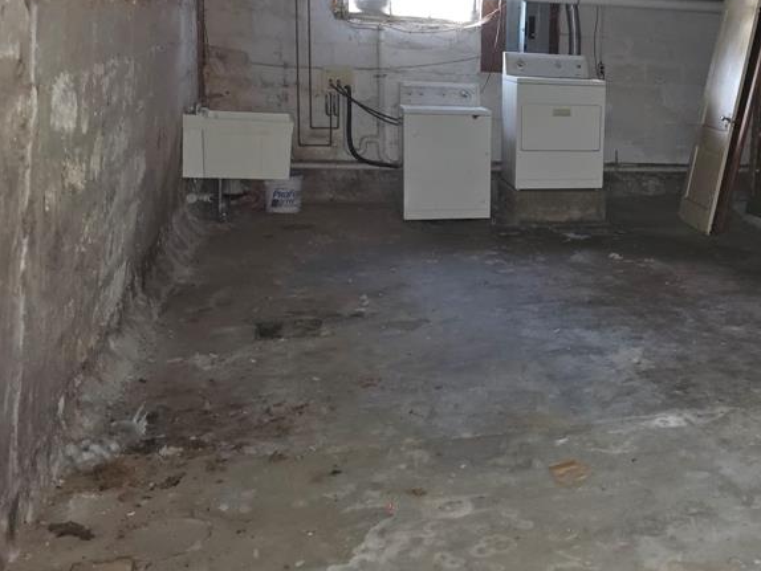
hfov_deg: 42.7
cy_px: 212
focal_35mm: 41
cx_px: 655
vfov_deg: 35.0
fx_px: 902
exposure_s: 1/12
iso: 640
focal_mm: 6.3
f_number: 1.7
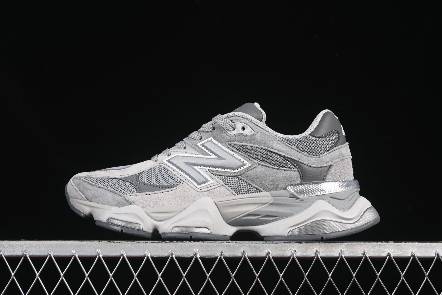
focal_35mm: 75
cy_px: 148
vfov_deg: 18.2
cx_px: 221
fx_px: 921
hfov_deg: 27.0
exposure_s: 1/60
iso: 160
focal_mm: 50
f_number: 7.1
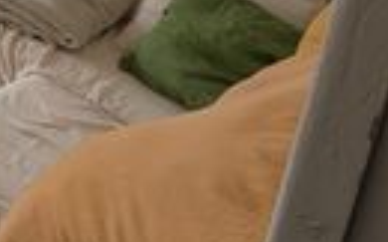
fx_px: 623
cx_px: -337
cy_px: -164
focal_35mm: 59
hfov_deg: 20.9
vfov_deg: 18.3
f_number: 1.7
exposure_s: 1/260
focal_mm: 2.02
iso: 57
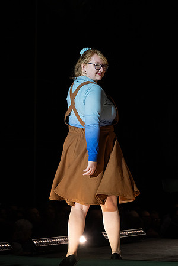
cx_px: 84
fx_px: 1047
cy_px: 135
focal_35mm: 141
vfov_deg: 14.5
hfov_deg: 9.7
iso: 1250
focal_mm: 93
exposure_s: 1/400
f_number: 5.6
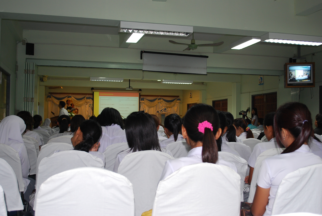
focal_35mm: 42
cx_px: 161
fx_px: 376
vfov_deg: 32.0
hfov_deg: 46.3
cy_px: 108
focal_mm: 28
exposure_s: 1/30
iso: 400
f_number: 4.5
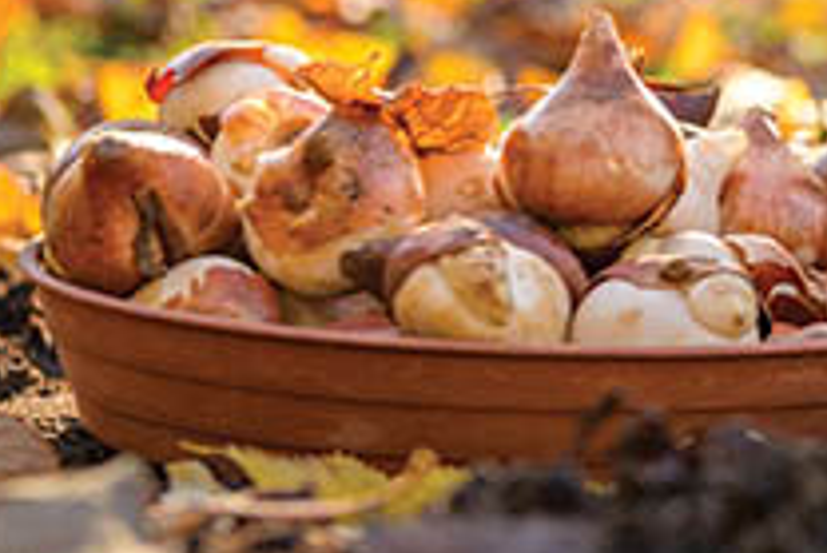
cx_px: 1312
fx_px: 4414
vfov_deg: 7.1
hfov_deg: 10.3
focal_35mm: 192
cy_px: 14
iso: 125
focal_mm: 50
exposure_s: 1/250
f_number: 3.5
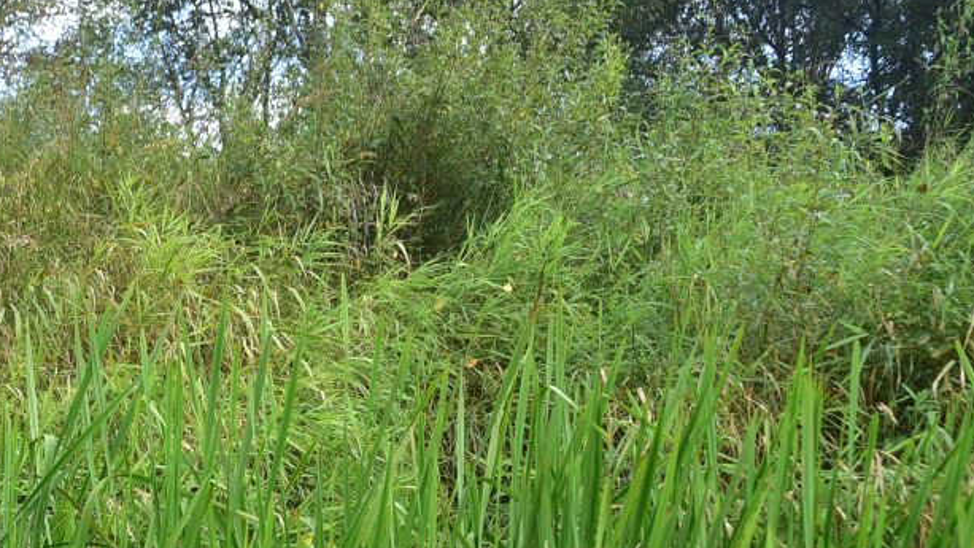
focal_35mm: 111
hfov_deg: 18.7
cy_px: 453
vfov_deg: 10.9
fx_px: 2867
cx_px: -30
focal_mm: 50
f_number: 4.5
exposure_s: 1/125
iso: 200
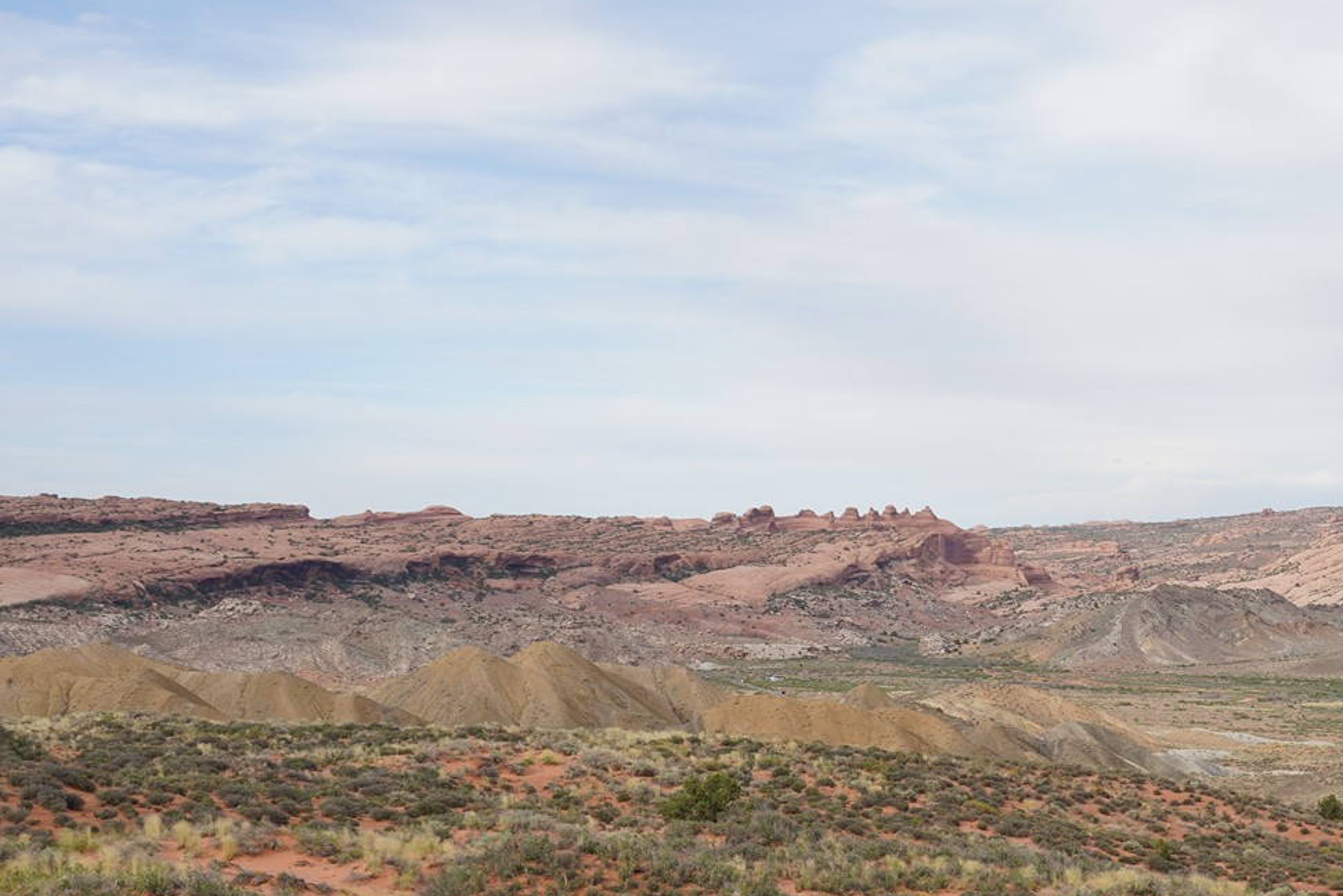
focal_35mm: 70
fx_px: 2612
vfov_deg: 19.3
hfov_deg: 27.4
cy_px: 682
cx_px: 1295
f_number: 10
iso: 100
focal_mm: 34
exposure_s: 1/100
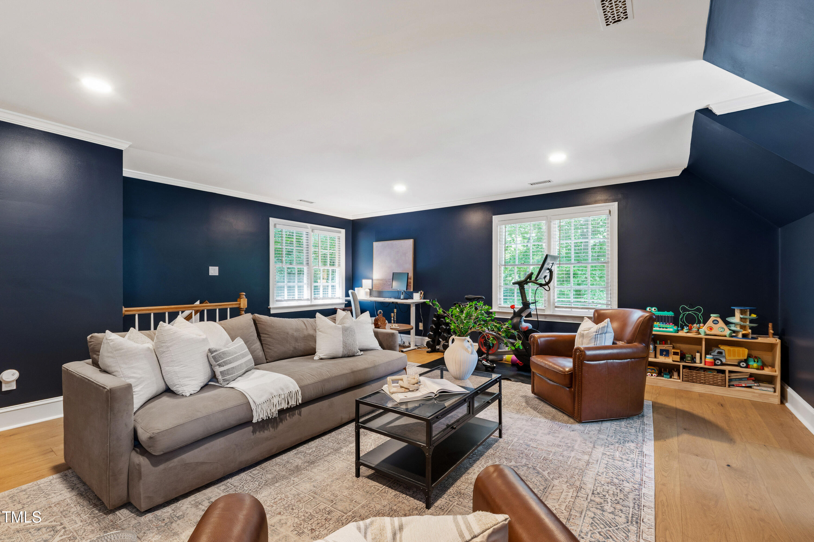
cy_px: 271
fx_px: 339
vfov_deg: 77.3
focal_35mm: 15
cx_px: 407
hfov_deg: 100.4
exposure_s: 2
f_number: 8
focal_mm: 10
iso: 100
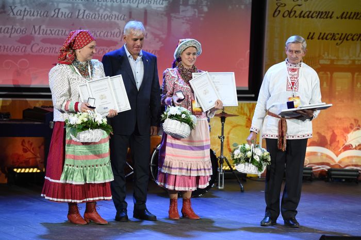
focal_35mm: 140
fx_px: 1403
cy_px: 120
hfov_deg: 14.7
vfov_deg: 9.8
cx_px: 180
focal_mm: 140
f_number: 4
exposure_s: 1/1250
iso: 5000
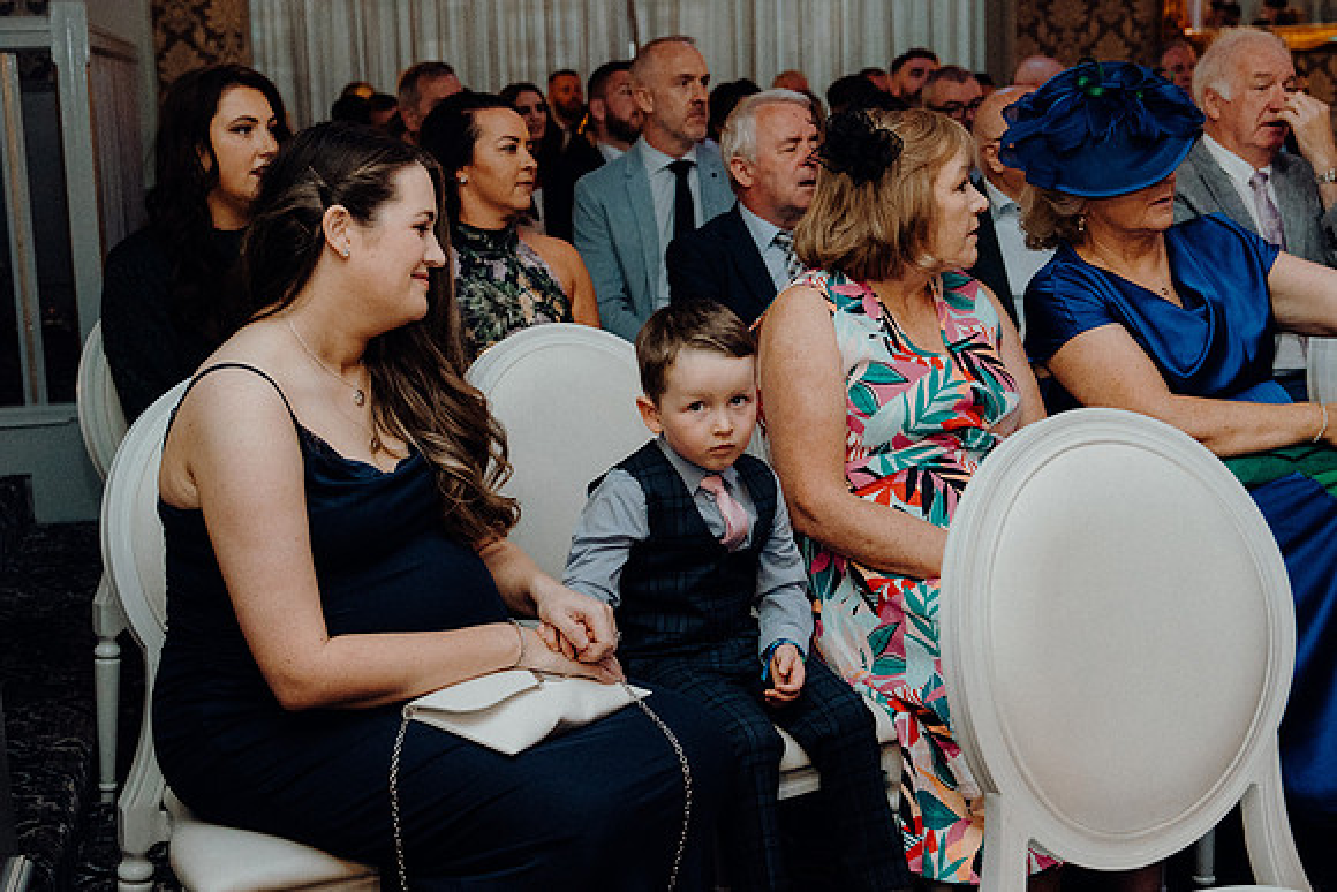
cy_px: 446
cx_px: 668
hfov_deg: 35.0
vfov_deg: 23.8
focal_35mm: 57
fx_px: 2117
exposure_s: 1/160
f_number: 3.5
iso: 2500
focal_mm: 38
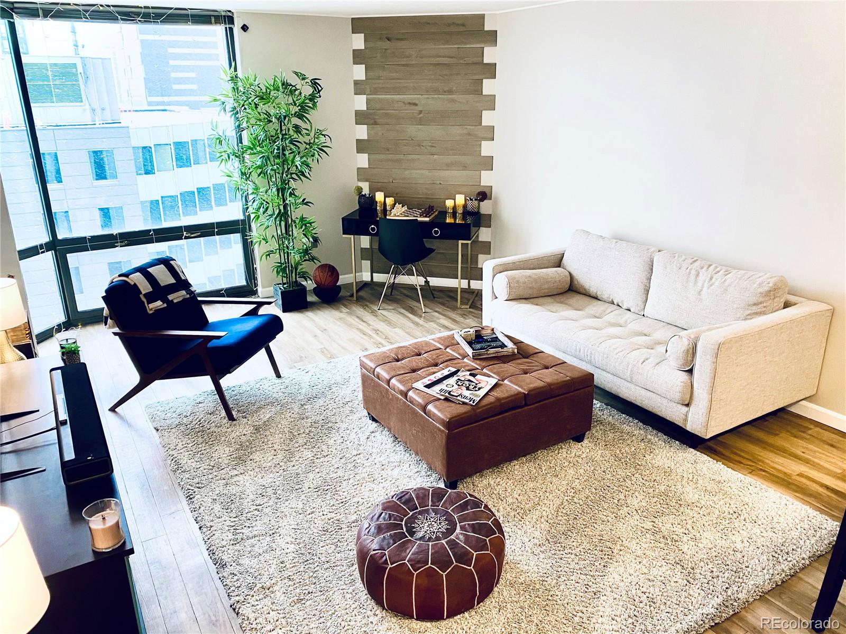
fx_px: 635
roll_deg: +0.2
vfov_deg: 53.1
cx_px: 423
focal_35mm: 26
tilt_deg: -18.0
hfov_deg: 67.3
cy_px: 317
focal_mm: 4.25
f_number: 1.8
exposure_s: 1/42
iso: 125
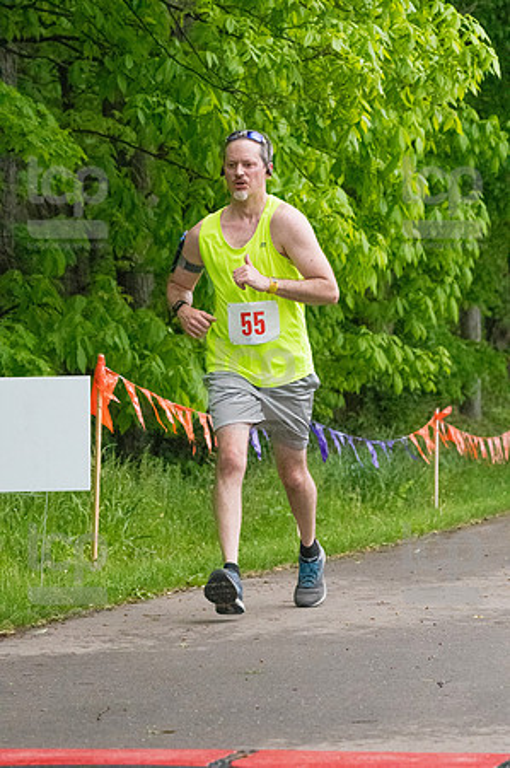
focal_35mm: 142
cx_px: 255
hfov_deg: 9.6
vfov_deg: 14.5
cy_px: 384
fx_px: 3024
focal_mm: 95
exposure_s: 1/1250
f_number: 5.6
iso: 6400
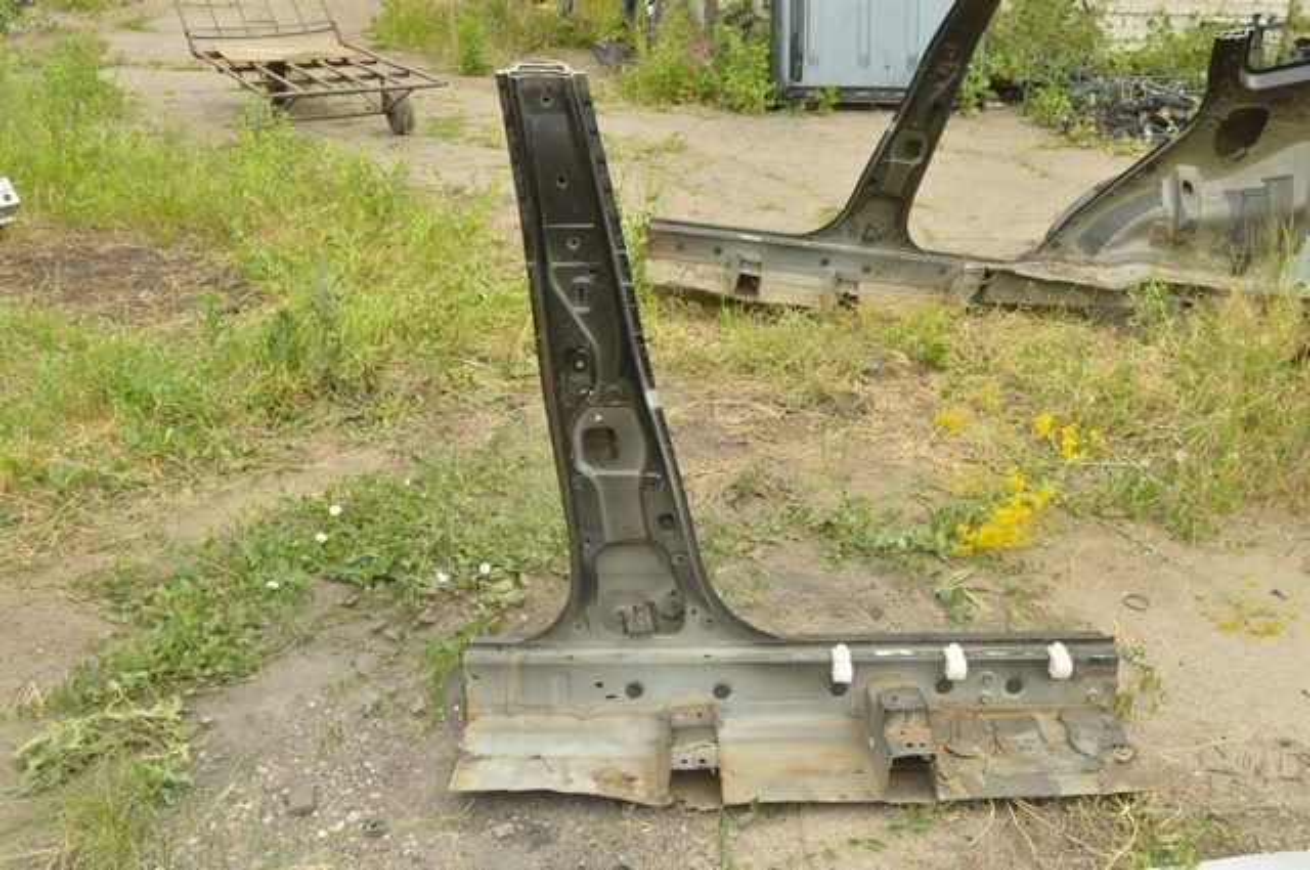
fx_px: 1199
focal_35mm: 33
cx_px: 655
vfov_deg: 39.9
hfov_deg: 57.3
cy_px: 435
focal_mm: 22
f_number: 9
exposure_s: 1/320
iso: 400
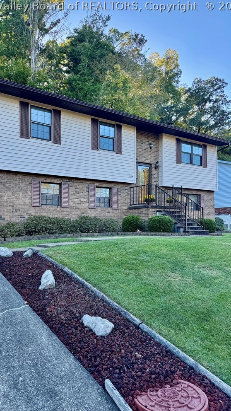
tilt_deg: +2.3
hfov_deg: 42.6
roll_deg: +1.2
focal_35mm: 27
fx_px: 294
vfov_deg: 69.9
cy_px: 209
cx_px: 88
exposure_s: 1/372
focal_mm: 6.76
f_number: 1.78
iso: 80
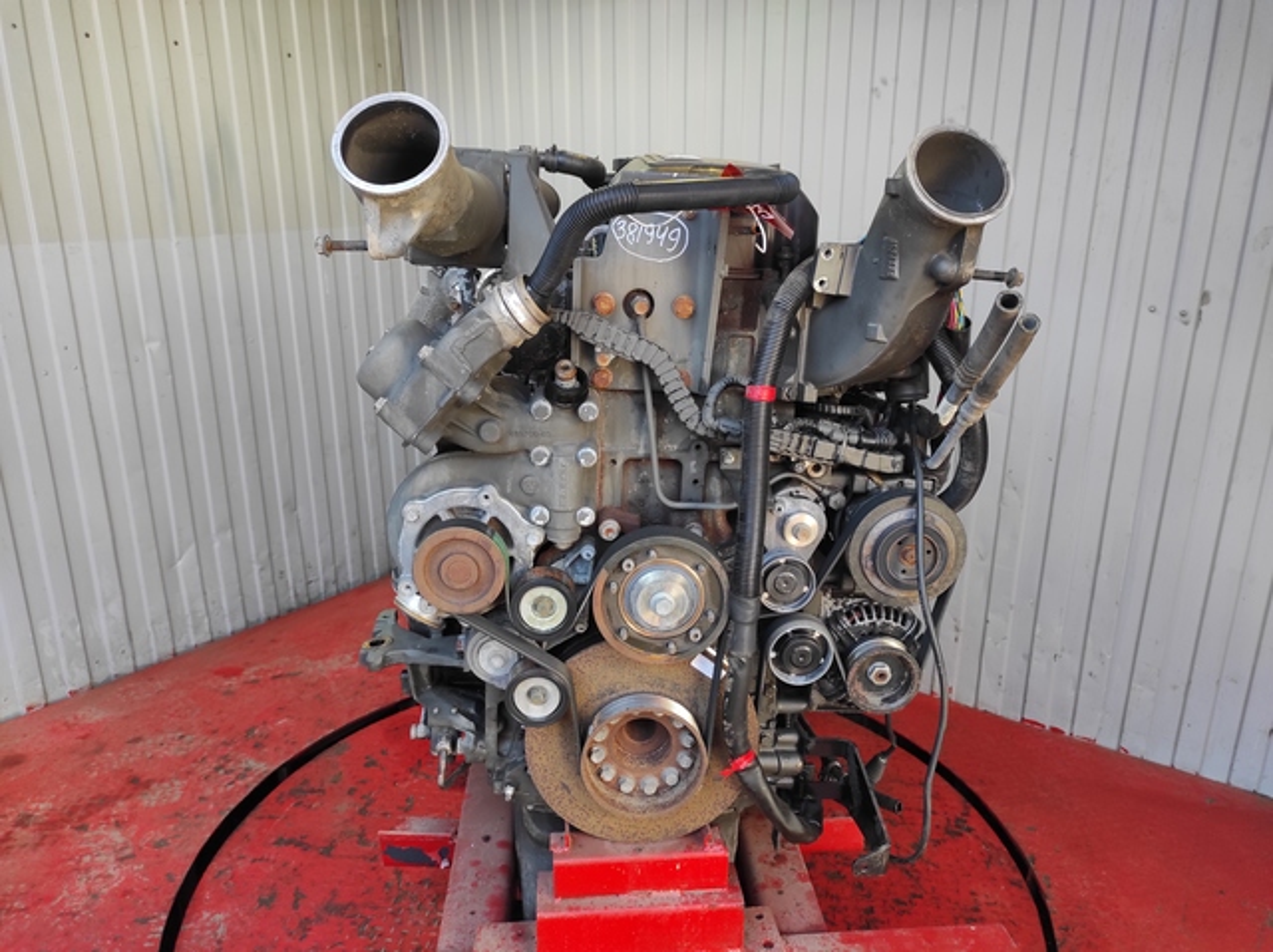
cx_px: 636
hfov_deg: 69.4
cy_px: 476
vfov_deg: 54.8
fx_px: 919
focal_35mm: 25
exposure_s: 1/100
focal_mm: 5.43
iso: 163
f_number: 1.89
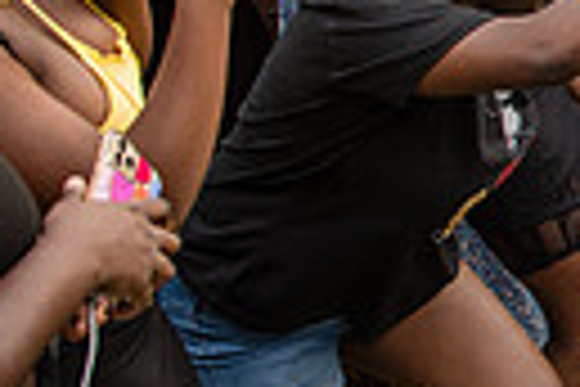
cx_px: 1236
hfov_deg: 14.5
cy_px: 52
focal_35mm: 111
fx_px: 1788
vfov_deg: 12.3
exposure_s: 1/640
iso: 500
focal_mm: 24
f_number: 3.2
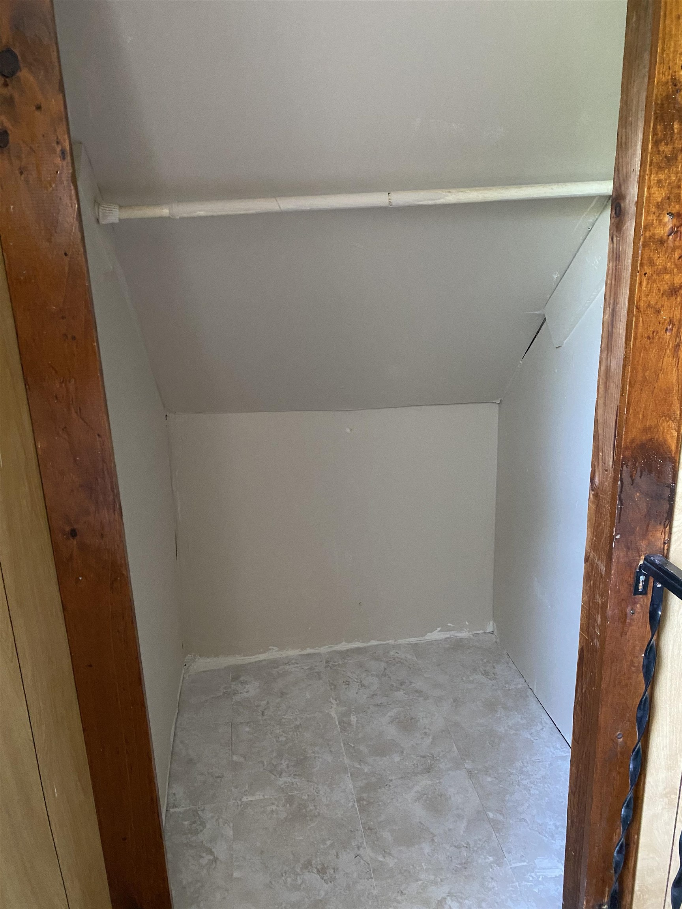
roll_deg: +1.4
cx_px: 341
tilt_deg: -17.0
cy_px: 454
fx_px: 683
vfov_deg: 67.3
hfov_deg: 53.1
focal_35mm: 26
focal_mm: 4.25
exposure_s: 1/60
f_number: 1.8
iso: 500
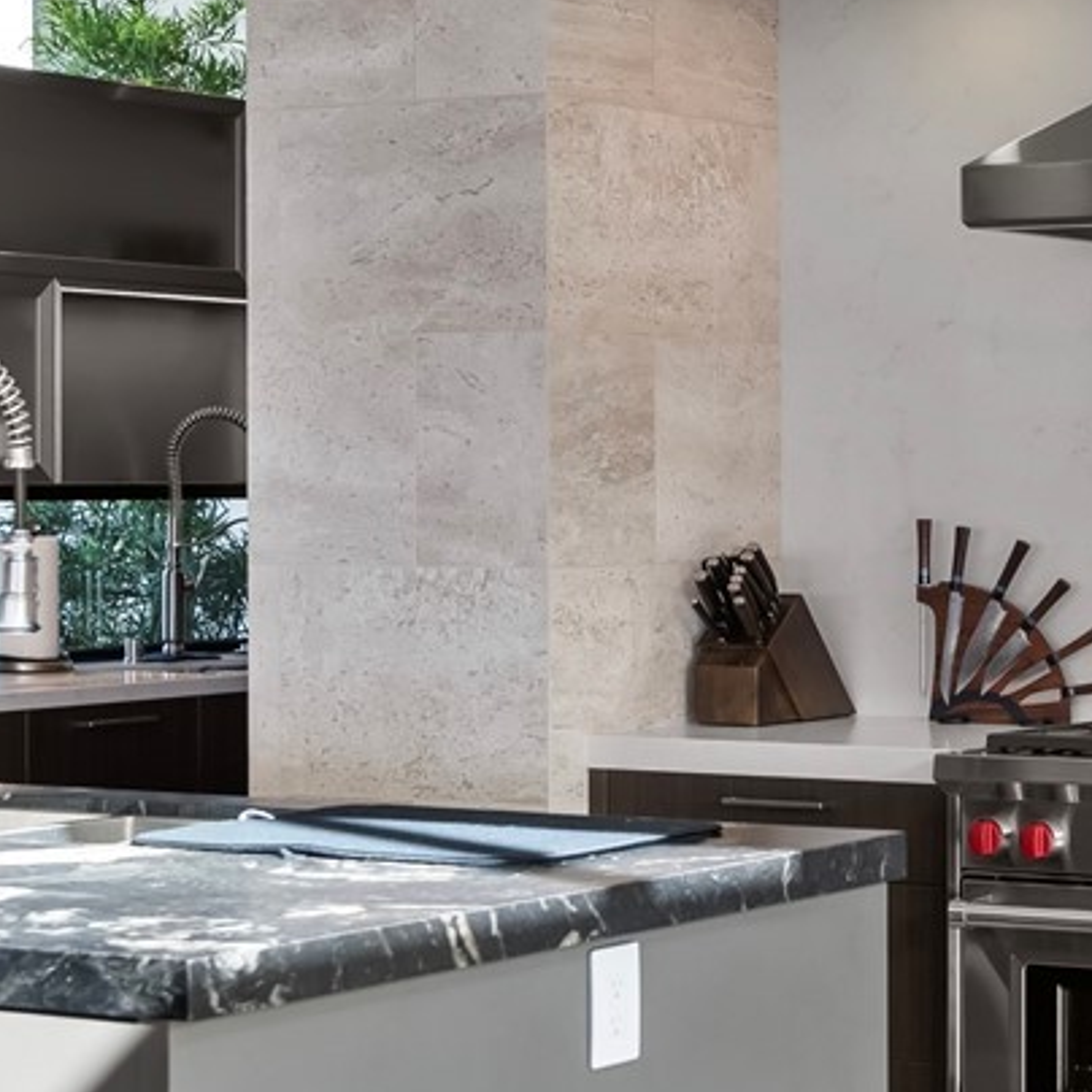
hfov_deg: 17.4
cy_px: 503
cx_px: 1273
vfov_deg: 18.1
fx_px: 3426
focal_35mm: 96
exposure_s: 1/200
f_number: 3.5
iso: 250
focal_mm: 28
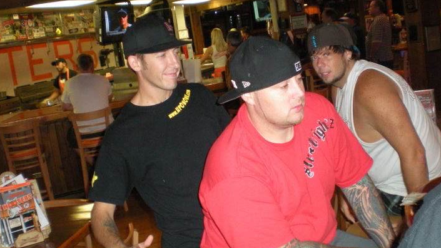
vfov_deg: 25.4
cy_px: 134
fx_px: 549
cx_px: 234
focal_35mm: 47
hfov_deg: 43.7
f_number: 3.1
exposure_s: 1/60
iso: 351
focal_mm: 6.3
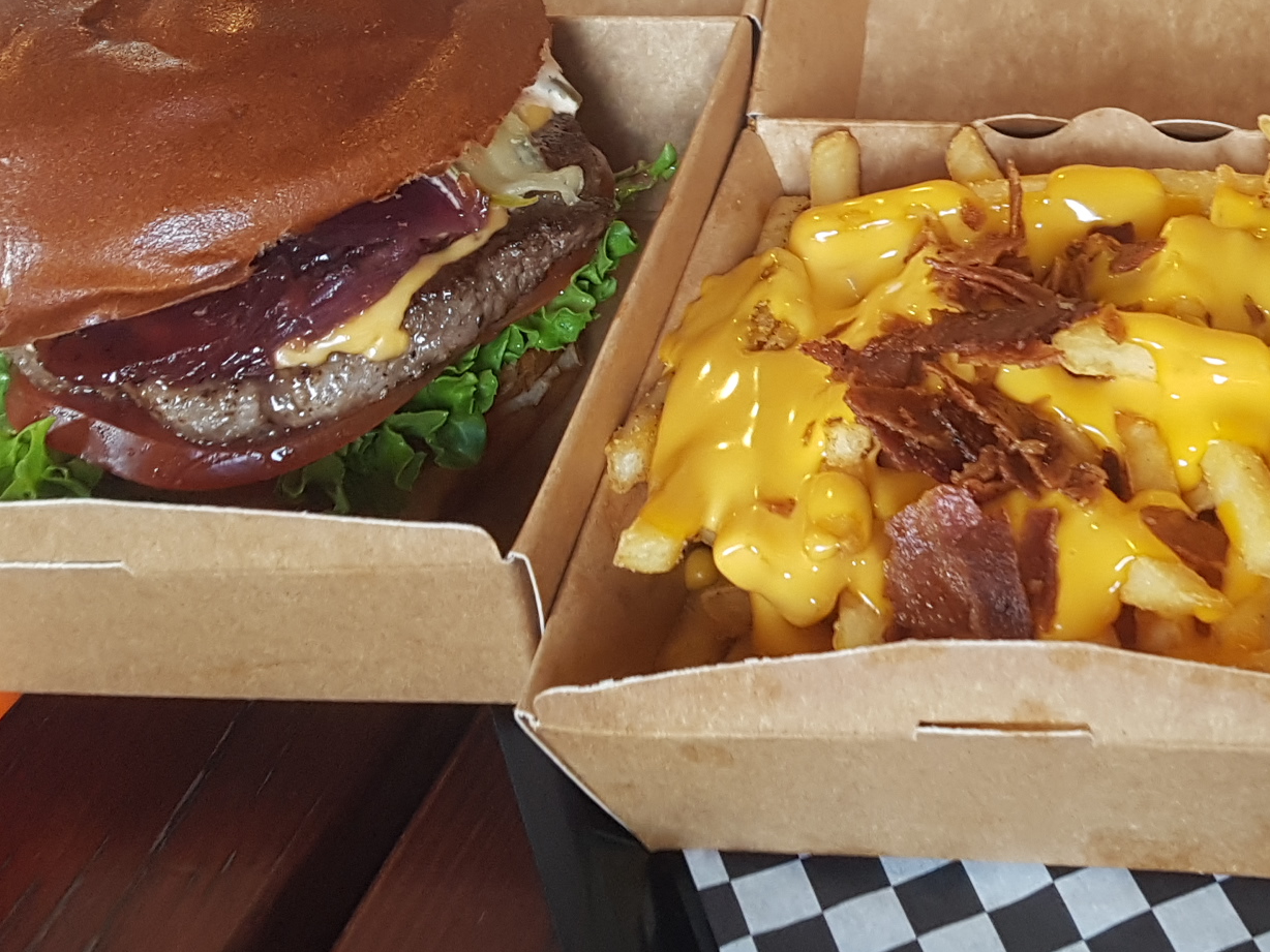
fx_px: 2238
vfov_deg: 23.6
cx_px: 1059
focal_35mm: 61
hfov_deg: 30.7
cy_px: 177
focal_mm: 4.2
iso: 160
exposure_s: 1/25
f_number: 1.7
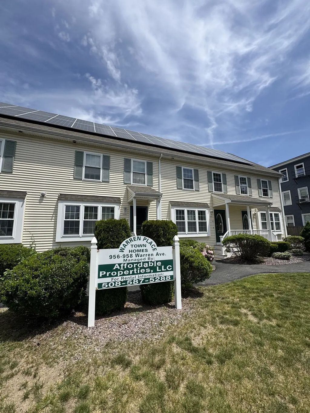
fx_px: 167
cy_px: 206
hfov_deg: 85.7
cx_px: 155
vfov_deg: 102.1
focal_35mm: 14
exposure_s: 1/2415
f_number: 2.2
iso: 50
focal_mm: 2.22
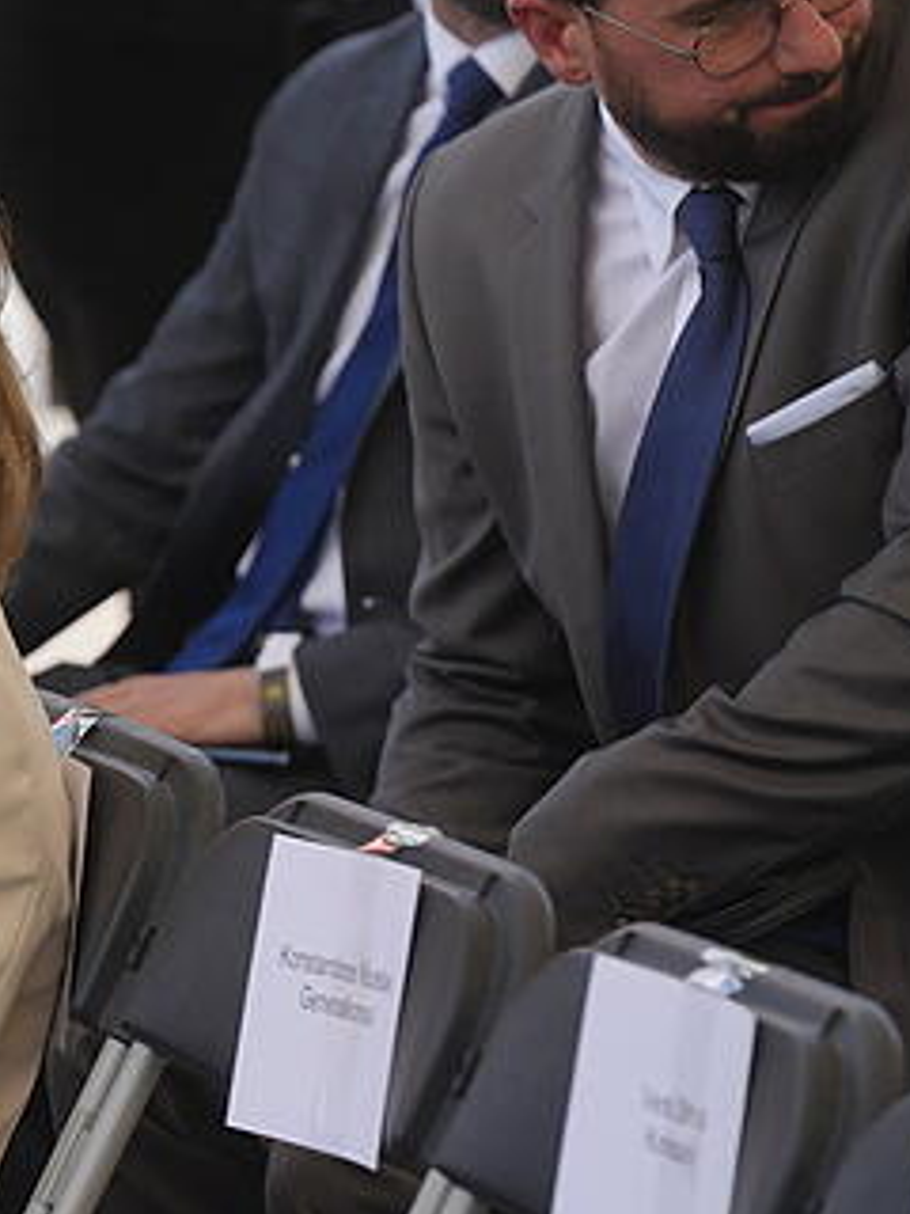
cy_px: 491
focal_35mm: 488
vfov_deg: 4.1
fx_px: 17105
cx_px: -472
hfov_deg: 3.0
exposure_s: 1/320
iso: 100
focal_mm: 200
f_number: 4
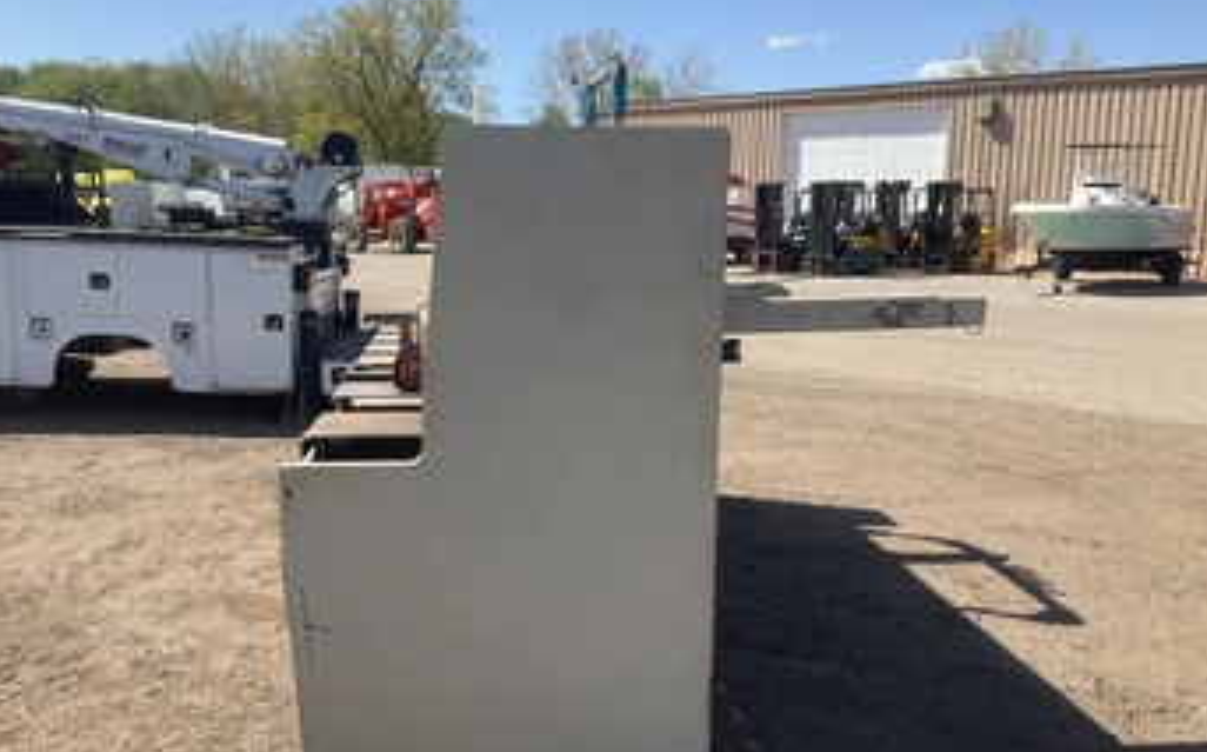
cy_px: 417
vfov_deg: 35.2
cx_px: 558
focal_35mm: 36
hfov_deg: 54.0
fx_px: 1183
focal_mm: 3
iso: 25
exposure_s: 1/1412
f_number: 1.8
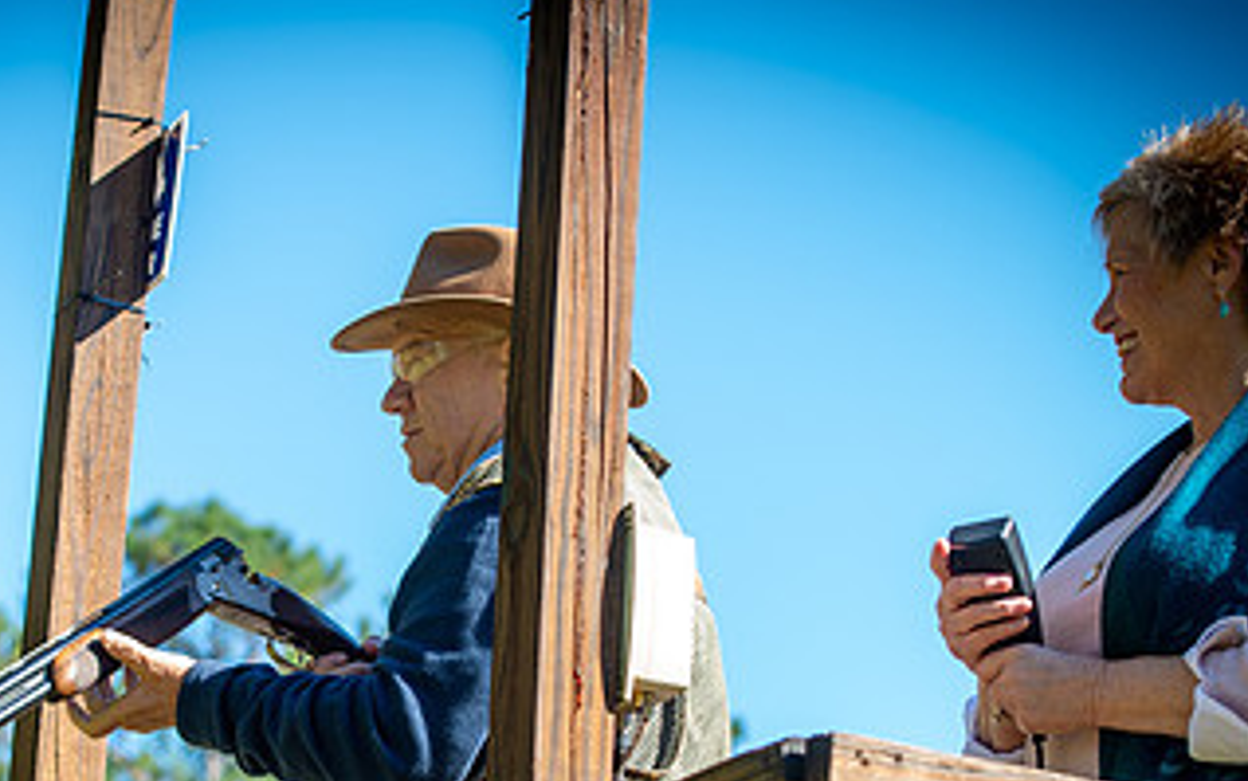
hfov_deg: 16.0
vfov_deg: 10.0
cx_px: 416
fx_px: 4423
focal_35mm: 130
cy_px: 699
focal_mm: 70
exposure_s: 1/200
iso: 125
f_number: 4.5
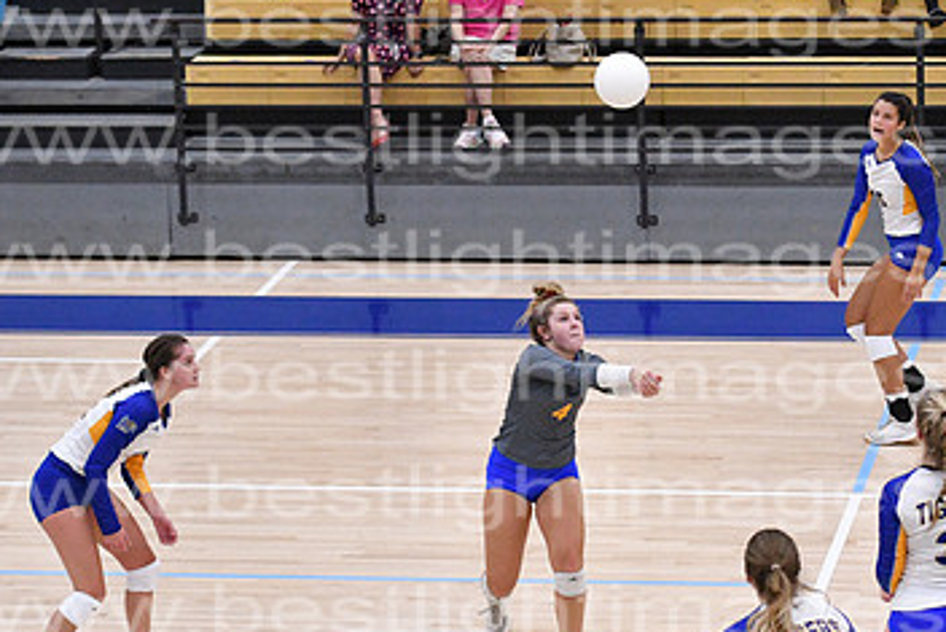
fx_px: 4548
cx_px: 564
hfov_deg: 11.9
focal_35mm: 173
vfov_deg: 7.9
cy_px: 440
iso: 6400
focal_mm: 70
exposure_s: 1/1000
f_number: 3.2
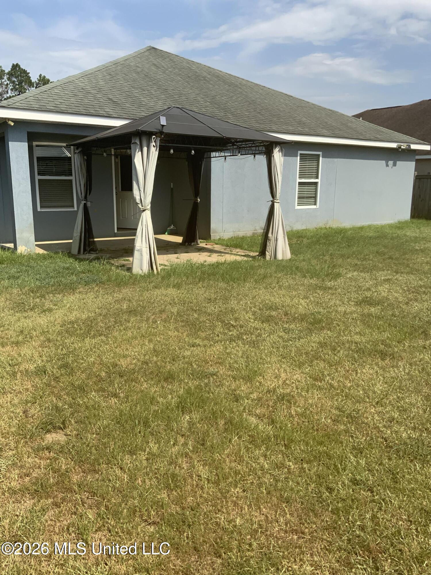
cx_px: 216
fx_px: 481
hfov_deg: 48.2
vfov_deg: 61.7
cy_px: 288
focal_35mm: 29
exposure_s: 1/1786
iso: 16
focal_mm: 3
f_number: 1.8
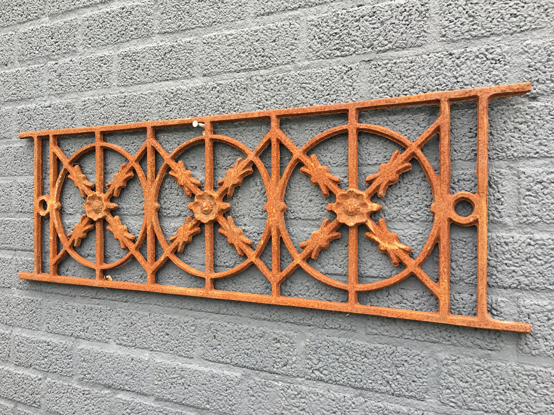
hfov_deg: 61.7
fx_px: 464
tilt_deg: +0.7
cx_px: 277
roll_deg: -0.9
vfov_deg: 48.2
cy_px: 208
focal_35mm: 29
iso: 50
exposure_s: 1/33
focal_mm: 4.15
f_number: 2.2
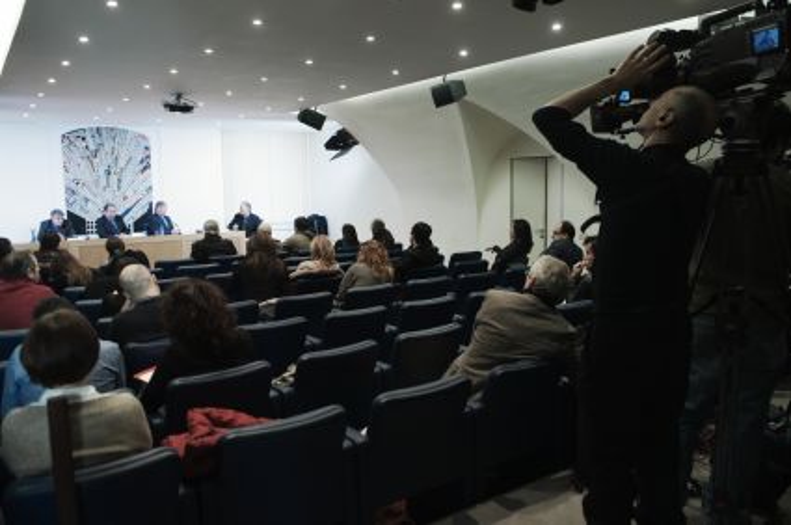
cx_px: 396
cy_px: 262
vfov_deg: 46.3
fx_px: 614
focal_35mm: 28
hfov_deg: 65.5
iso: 1600
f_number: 4
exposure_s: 1/50
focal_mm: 28
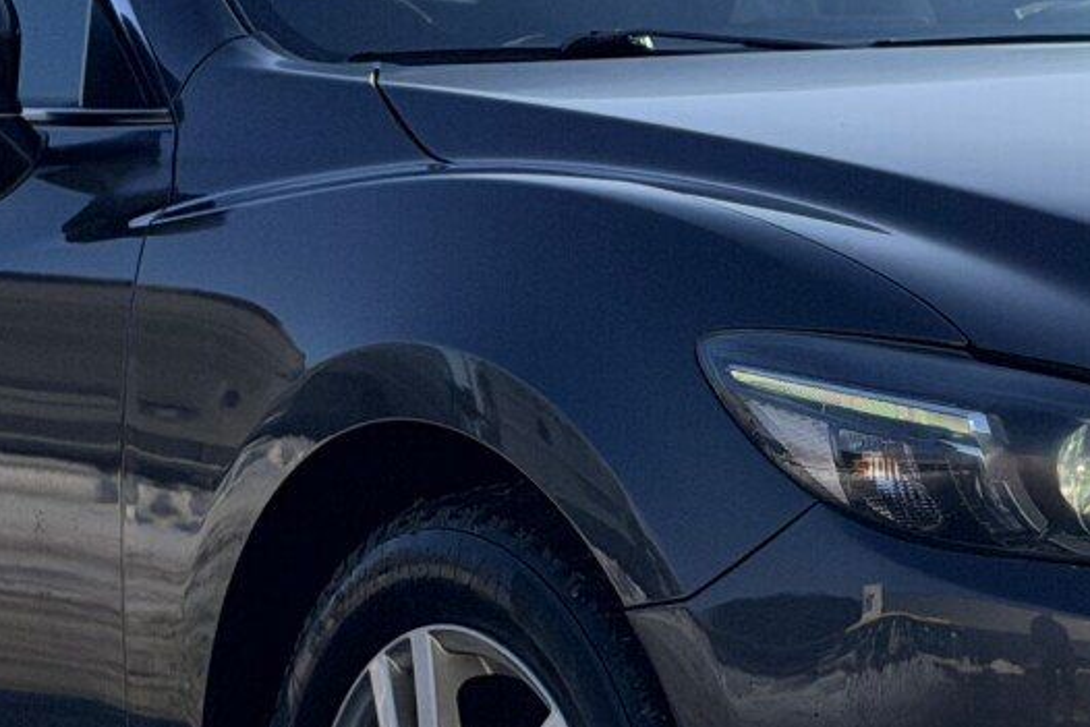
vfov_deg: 7.4
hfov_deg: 11.1
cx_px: 874
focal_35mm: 185
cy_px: 533
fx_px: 5603
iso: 64
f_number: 1.78
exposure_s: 1/6536
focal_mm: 6.76
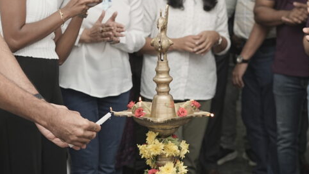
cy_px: 25
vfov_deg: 15.4
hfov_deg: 27.2
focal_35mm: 78
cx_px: 154
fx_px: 639
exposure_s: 1/250
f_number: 2.8
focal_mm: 35
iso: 320
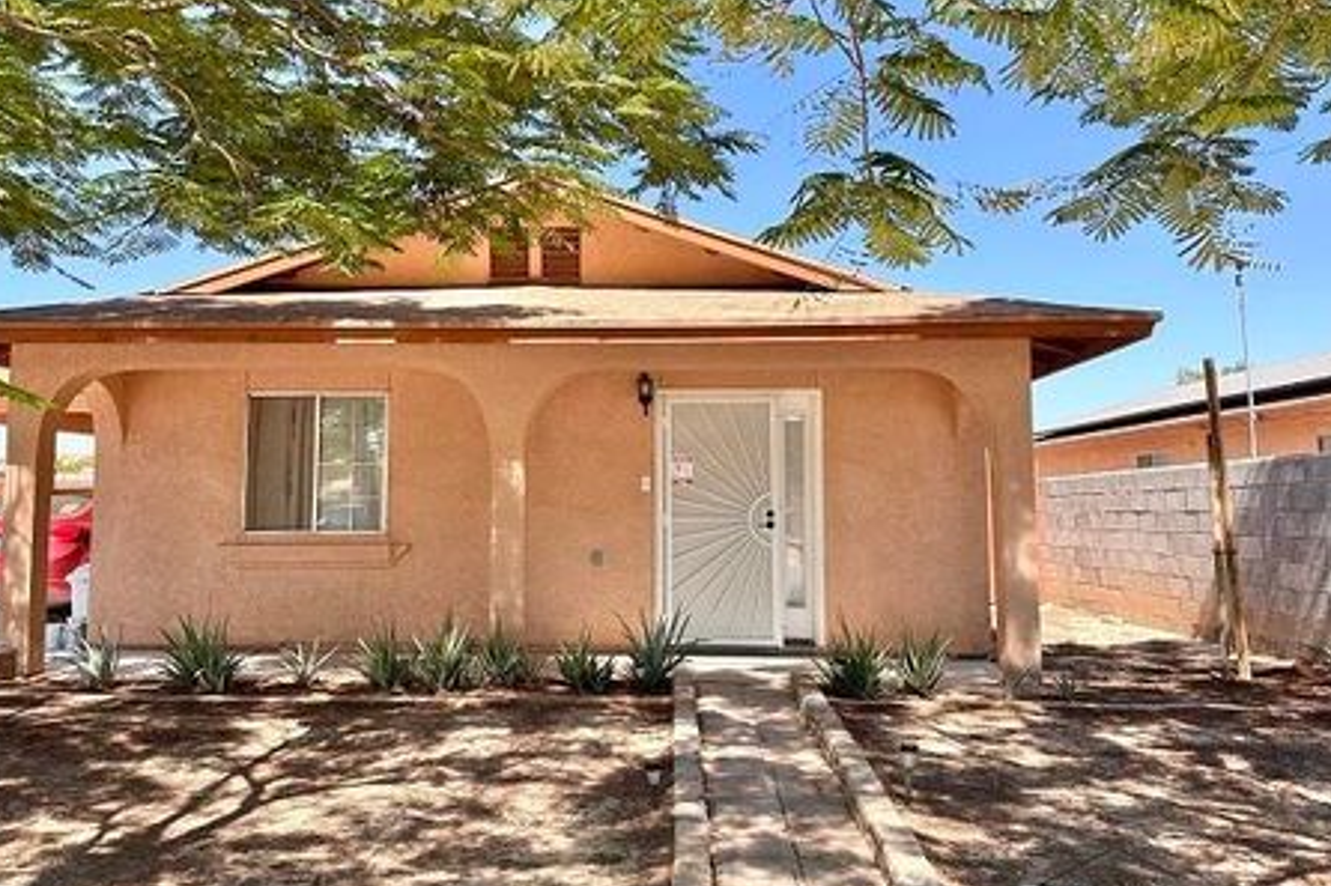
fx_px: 1035
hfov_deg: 65.4
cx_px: 609
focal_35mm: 28
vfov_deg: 46.4
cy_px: 434
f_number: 1.78
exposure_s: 1/1751
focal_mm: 6.86
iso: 80
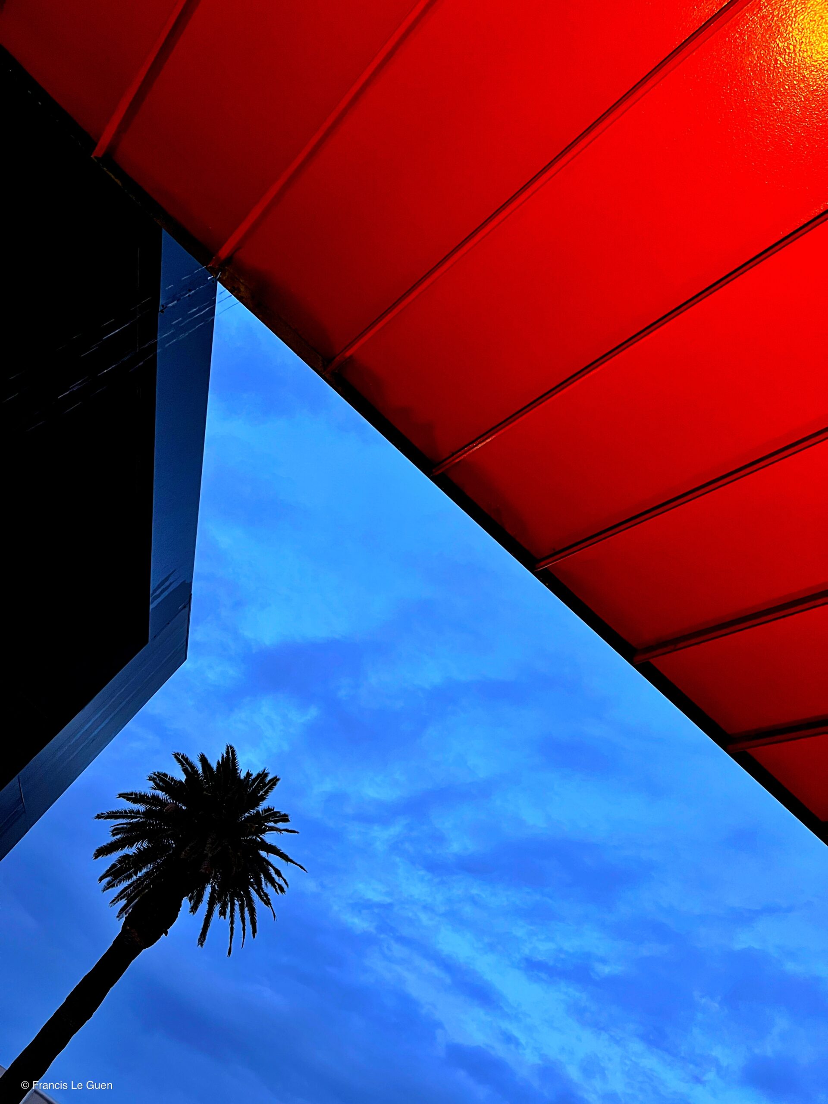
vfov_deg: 67.3
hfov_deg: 53.1
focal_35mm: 26
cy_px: 552
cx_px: 414
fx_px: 829
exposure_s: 1/50
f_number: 1.5
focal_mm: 5.7
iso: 320
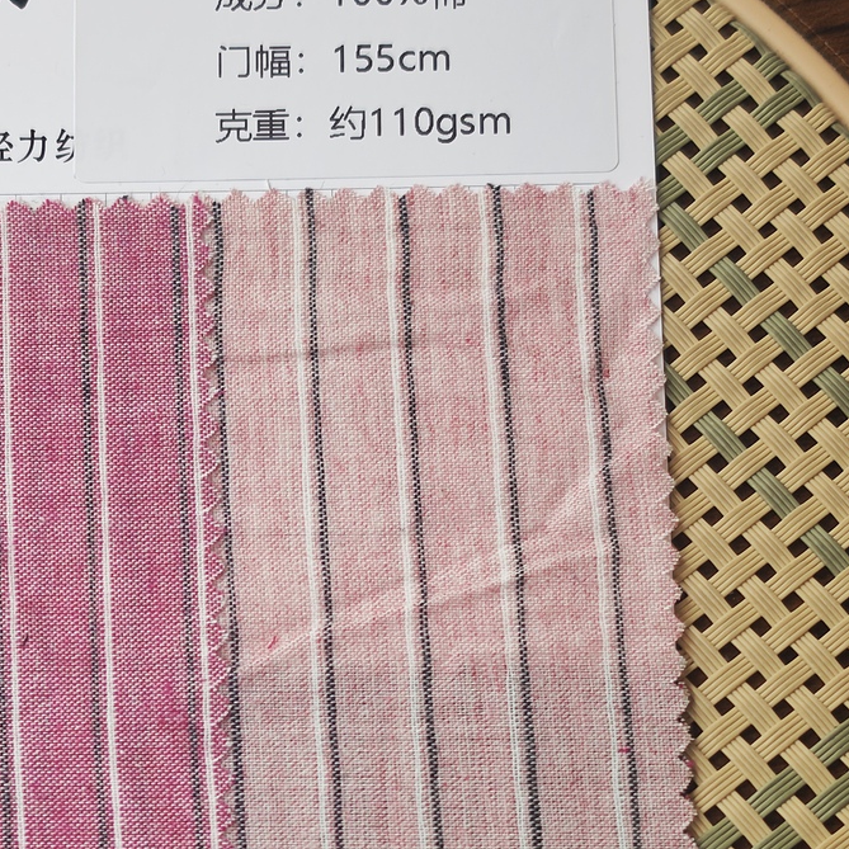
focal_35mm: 106
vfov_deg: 16.2
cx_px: 51
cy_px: 813
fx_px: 2941
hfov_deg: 16.2
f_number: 1.44
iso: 50
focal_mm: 6.68
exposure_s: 1/110
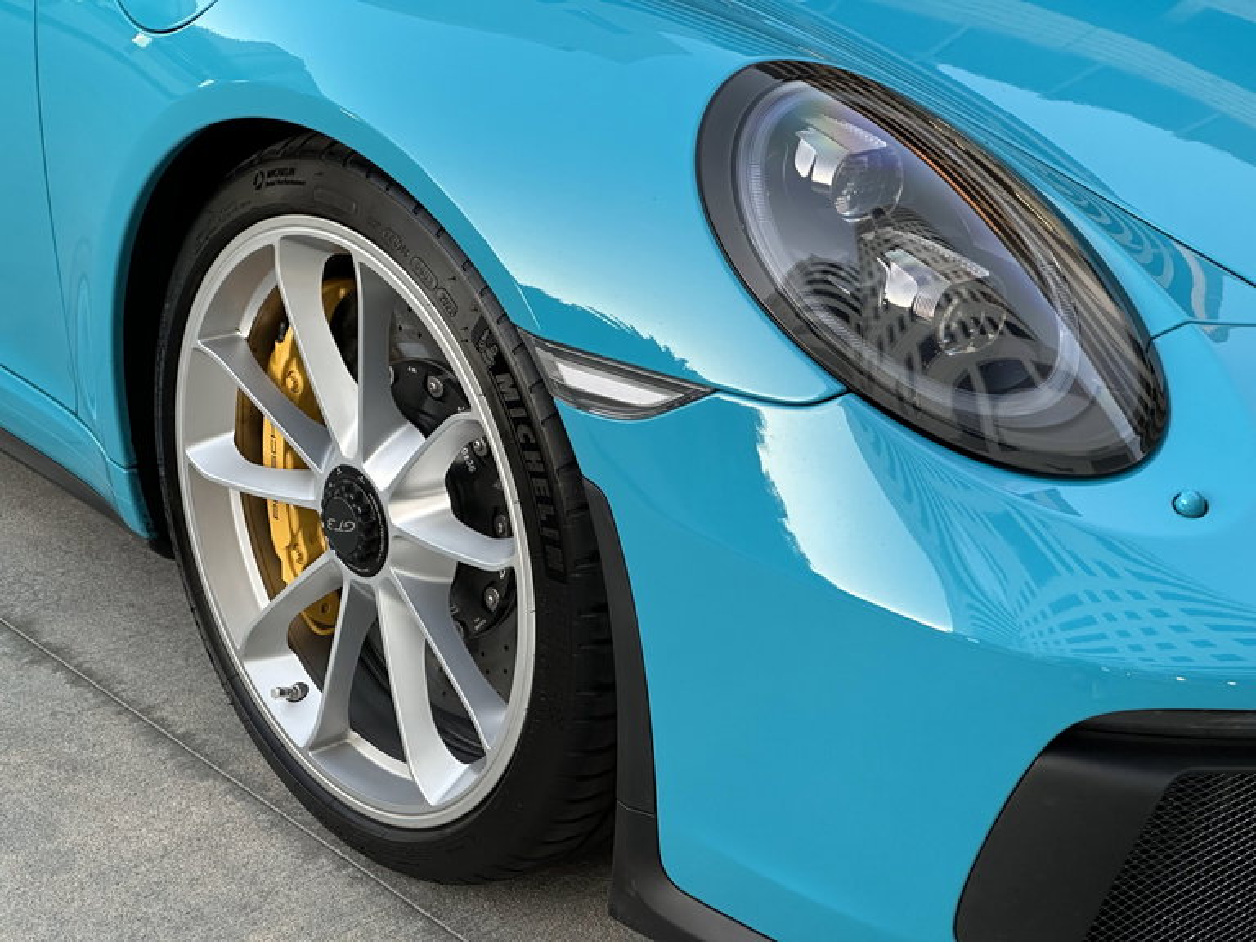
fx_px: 2794
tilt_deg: -24.4
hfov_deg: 25.3
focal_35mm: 77
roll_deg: -1.9
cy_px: 471
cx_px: 628
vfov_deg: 19.1
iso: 160
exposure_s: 1/60
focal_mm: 9
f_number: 2.8
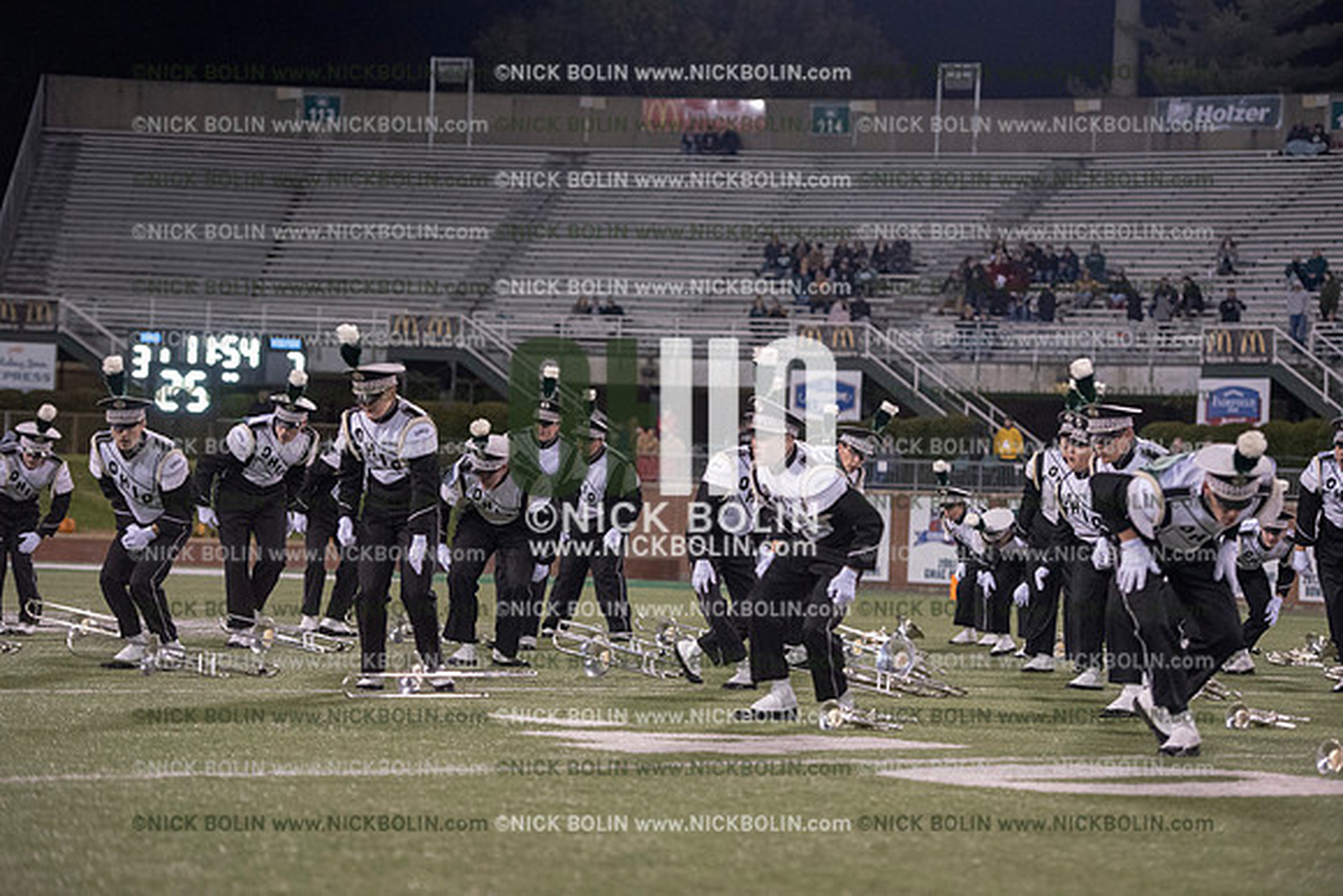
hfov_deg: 18.3
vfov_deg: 12.2
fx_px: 4179
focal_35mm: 112
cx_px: 672
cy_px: 448
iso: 5000
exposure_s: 1/1250
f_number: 3.2
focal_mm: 112
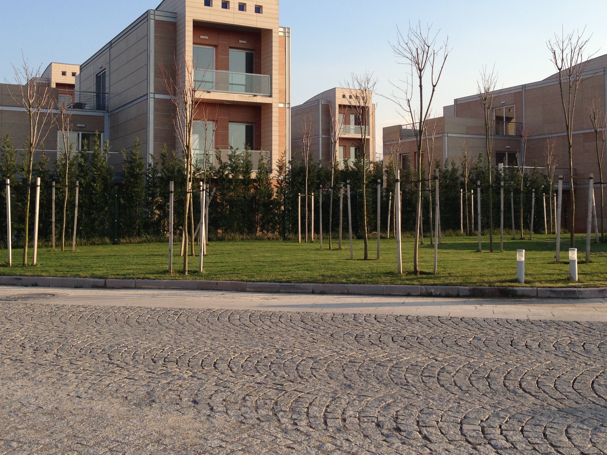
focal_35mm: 43
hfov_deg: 43.8
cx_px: 300
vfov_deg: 33.4
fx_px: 754
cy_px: 166
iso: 50
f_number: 2.4
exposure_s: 1/775
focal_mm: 4.13
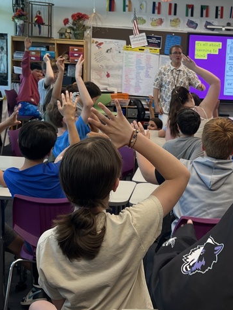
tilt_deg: -9.7
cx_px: 196
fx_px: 502
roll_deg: -2.9
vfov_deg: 34.3
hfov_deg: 25.6
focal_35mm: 56
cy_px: 157
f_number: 1.5
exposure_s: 1/120
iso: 100
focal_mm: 5.7
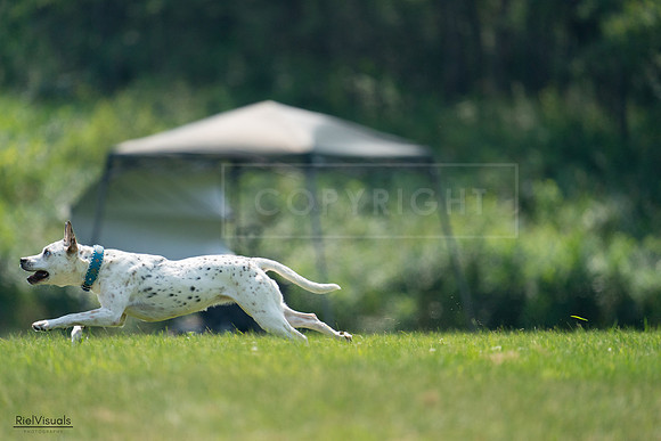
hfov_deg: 3.7
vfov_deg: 2.5
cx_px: 330
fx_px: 10266
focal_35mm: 559
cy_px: 220
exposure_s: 1/4000
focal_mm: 559
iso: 2000
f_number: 6.3
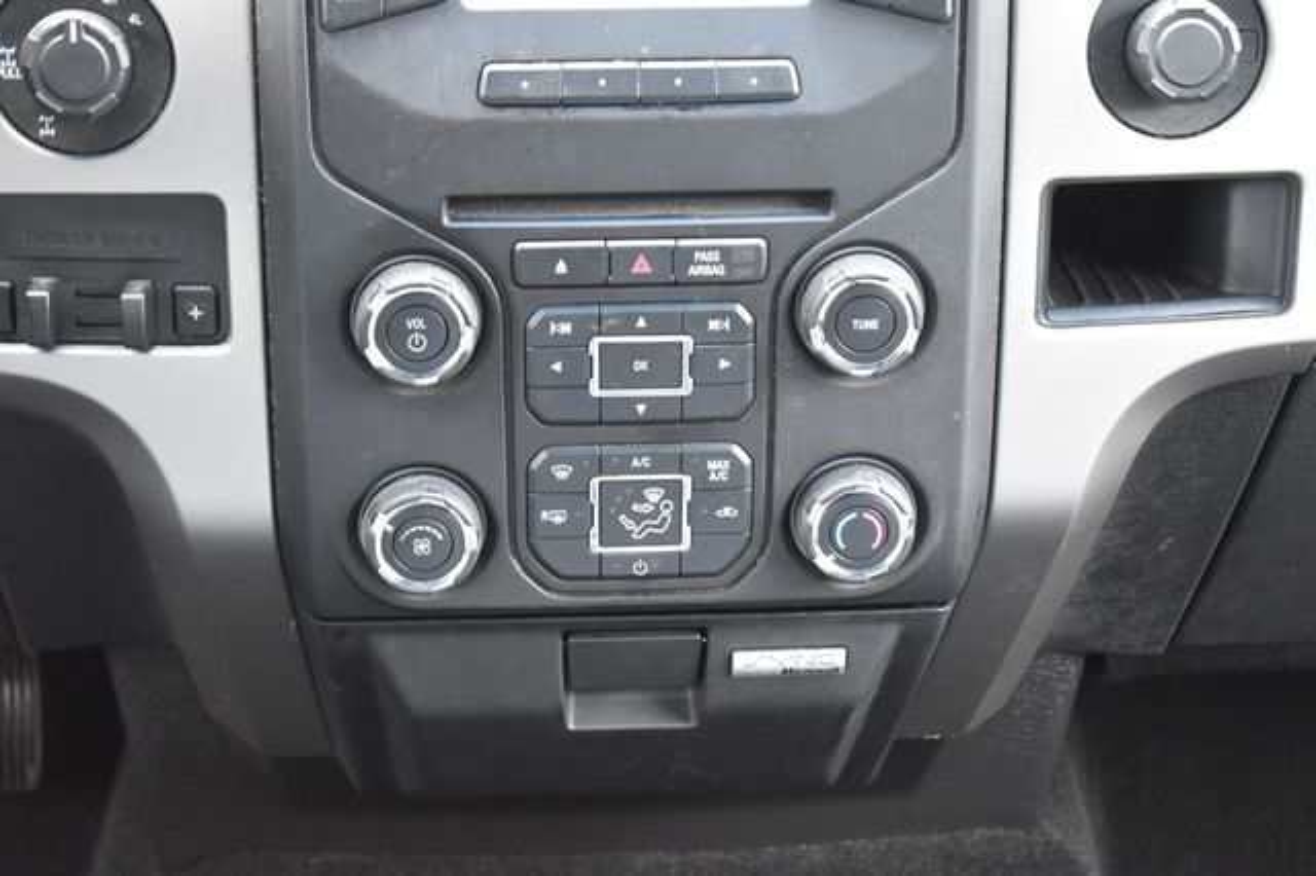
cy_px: 438
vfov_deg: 16.5
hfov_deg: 24.6
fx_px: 3014
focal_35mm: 82
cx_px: 658
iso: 3200
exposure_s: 1/5
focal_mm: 55
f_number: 5.6
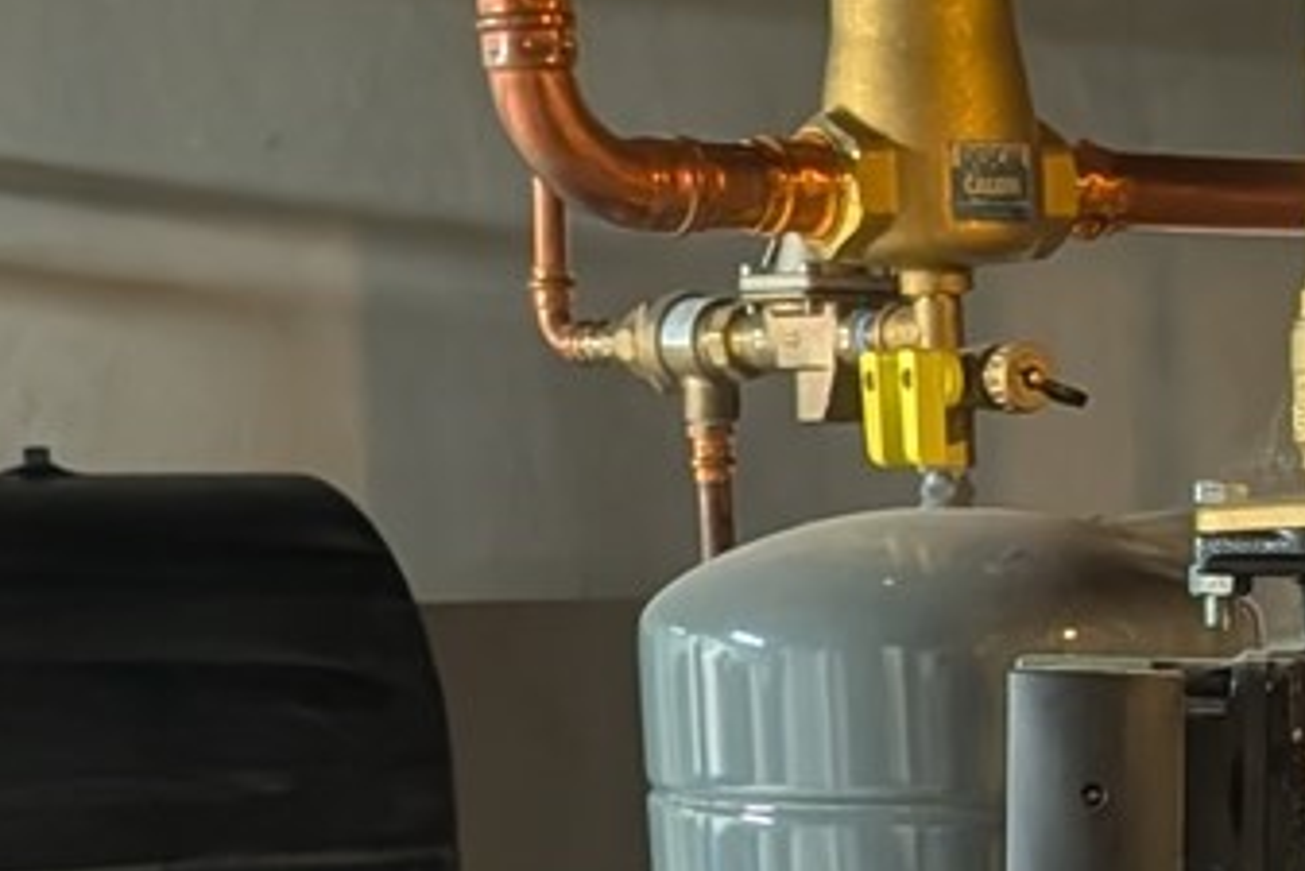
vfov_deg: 11.6
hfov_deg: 17.4
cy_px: 1285
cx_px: 1415
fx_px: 4134
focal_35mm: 114
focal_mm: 6.9
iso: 278
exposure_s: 1/60
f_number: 1.68
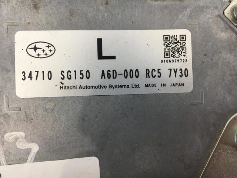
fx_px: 199
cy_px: 89
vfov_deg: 48.2
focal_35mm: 29
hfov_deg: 61.7
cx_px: 118
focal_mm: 4.15
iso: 25
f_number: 2.2
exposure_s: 1/33
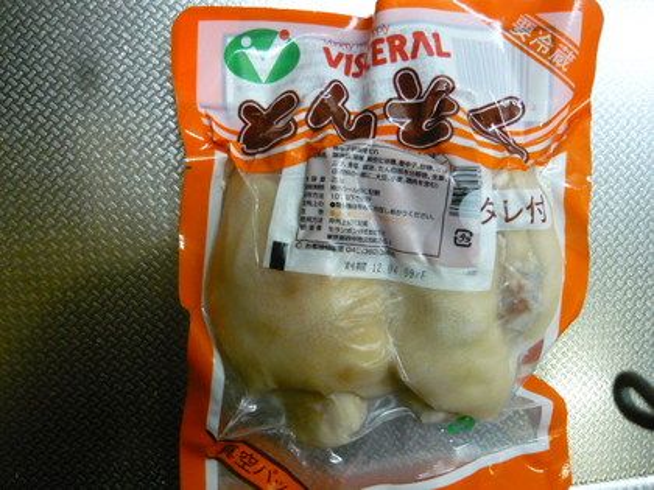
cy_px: 245
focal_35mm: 33
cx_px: 327
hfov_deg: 55.4
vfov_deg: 42.9
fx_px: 623
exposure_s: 1/20
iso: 400
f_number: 2.8
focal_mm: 5.5
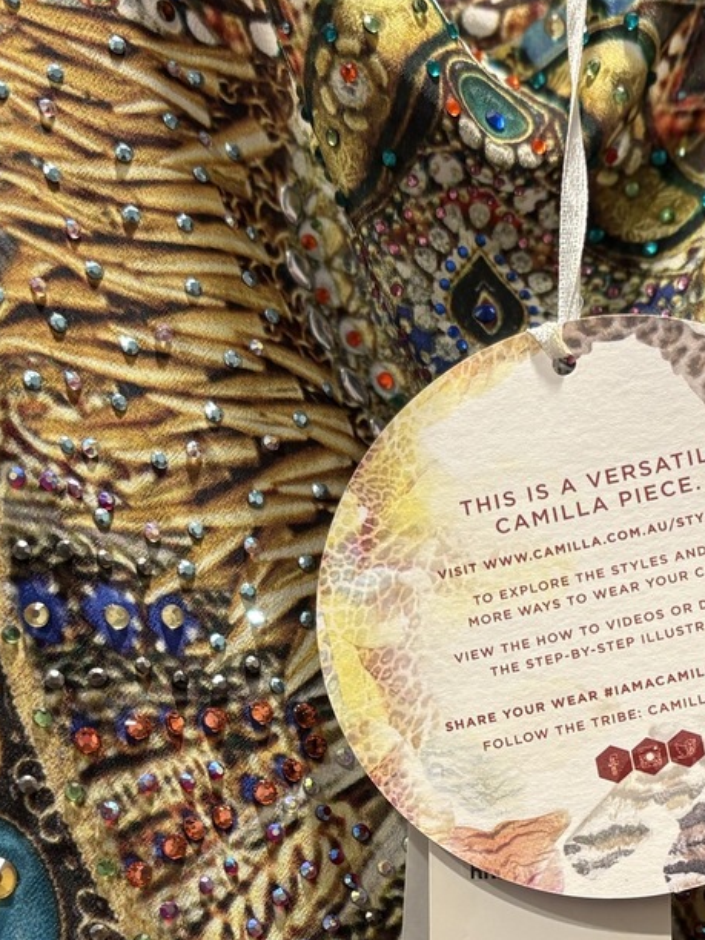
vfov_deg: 27.7
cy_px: 820
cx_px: 531
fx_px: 1847
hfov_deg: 21.4
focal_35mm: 68
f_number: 1.6
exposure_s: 1/50
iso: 100
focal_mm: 5.96
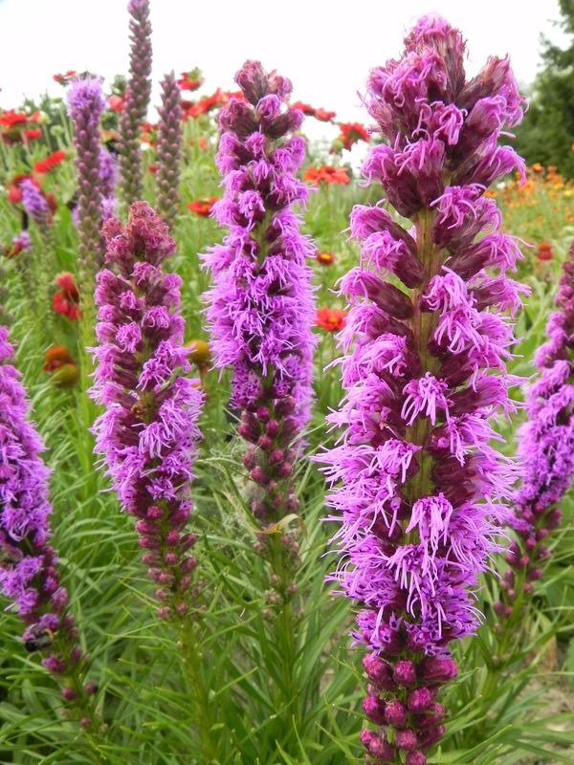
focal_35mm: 29
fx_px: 641
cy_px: 382
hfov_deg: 48.2
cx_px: 287
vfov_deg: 61.7
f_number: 5
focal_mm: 5.2
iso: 160
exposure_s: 1/200
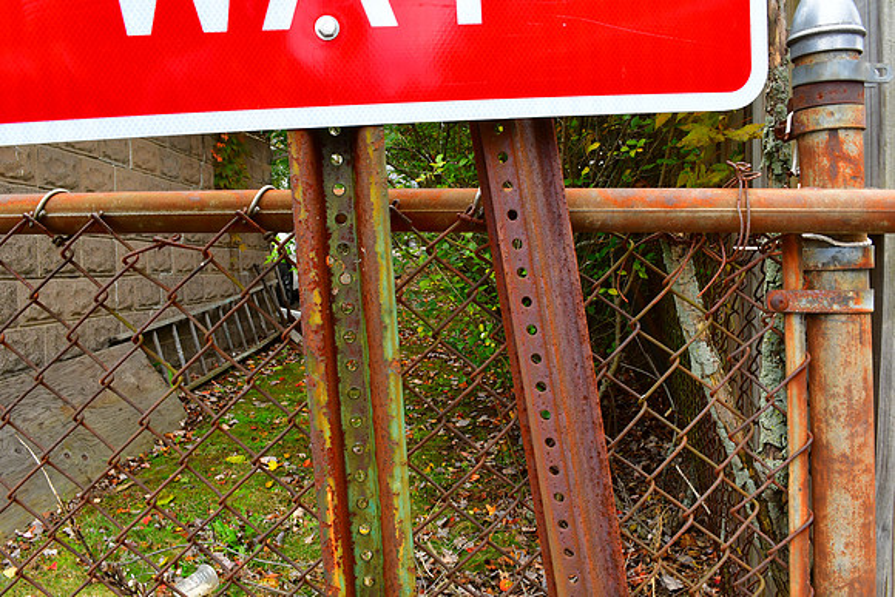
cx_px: 448
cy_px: 298
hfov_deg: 61.9
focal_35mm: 30
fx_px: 746
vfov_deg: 43.6
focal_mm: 20
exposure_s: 1/30
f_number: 11
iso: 360
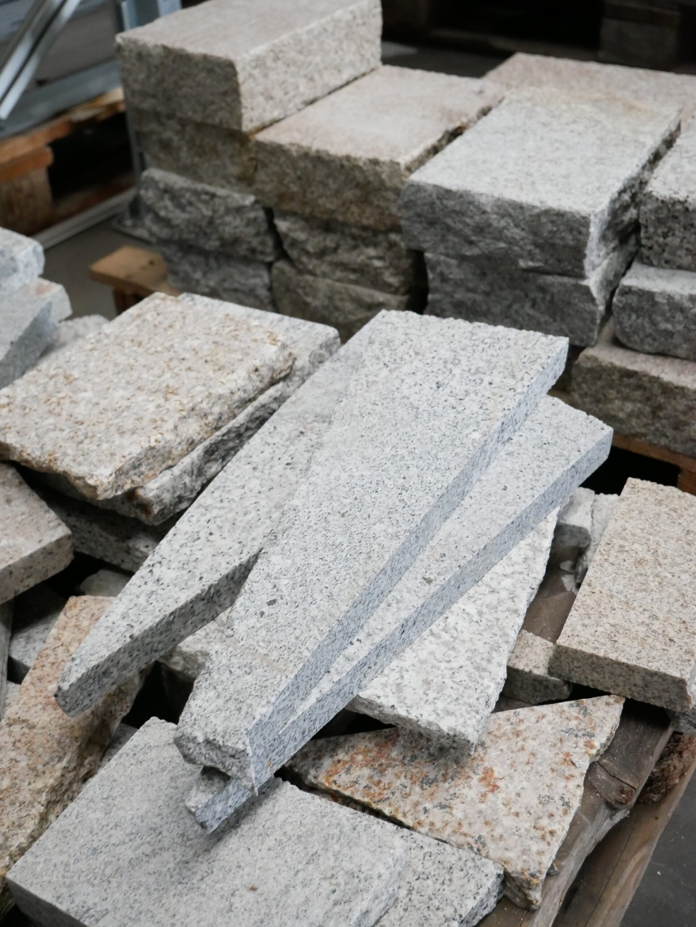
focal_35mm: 40
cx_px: 348
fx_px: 1072
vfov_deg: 46.8
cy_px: 464
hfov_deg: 36.0
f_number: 4.1
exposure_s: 1/60
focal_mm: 20
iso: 2500
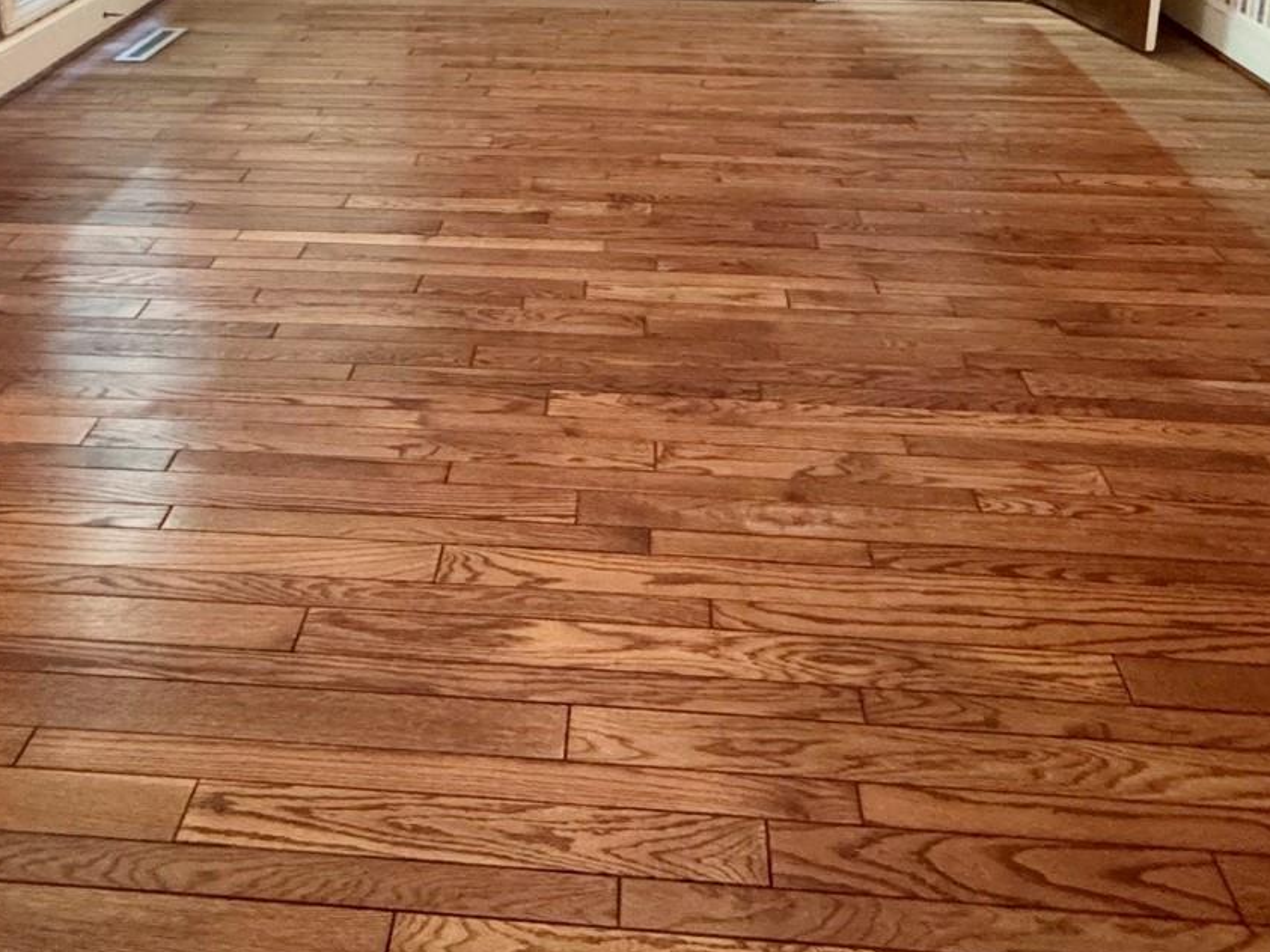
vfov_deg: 37.3
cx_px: 562
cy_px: -5
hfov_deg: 53.8
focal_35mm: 34
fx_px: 1247
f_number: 2.2
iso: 640
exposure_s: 1/60
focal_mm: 2.22
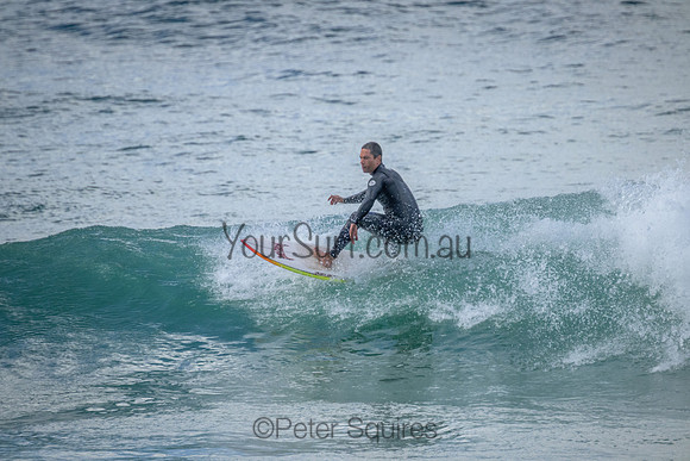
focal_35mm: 800
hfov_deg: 2.6
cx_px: 345
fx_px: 15336
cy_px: 230
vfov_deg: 1.7
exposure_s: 1/1000
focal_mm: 800
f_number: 11
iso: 4500
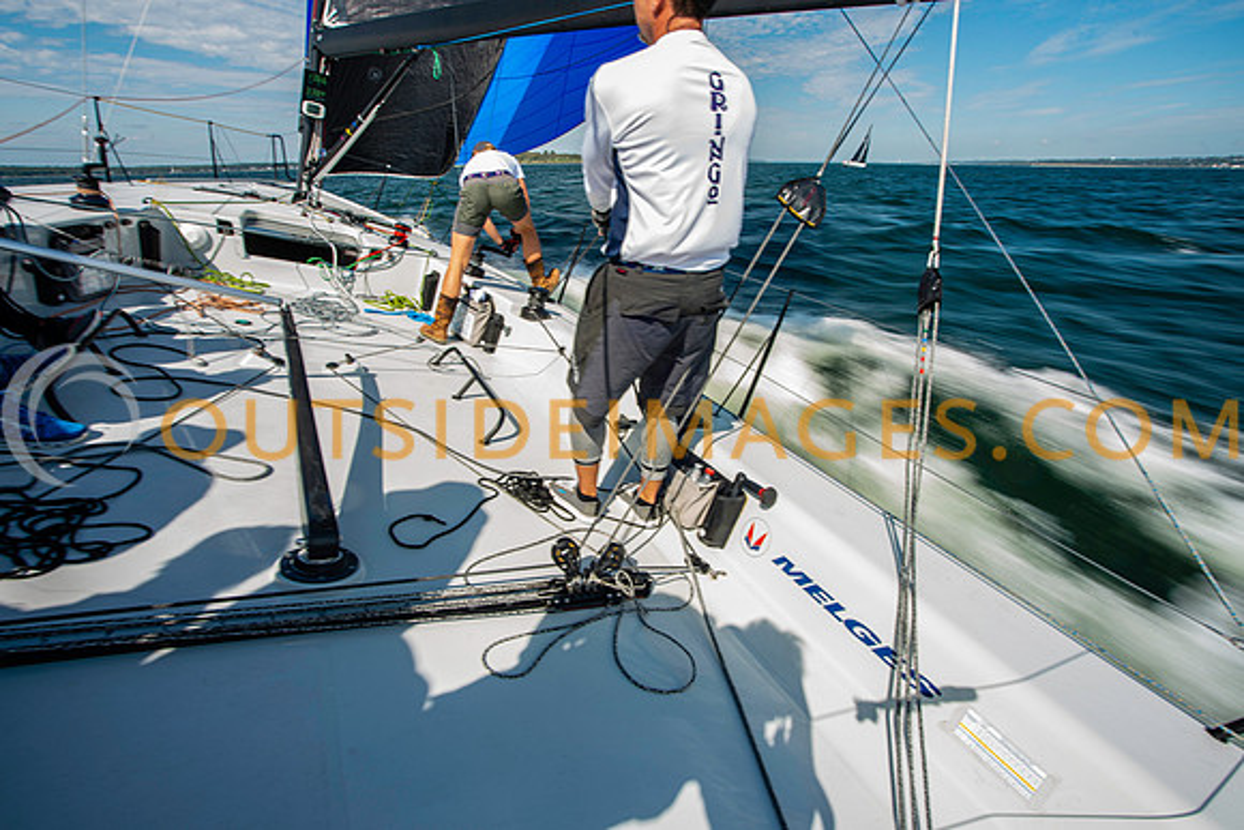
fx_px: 568
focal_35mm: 16
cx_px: 622
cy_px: 415
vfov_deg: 72.3
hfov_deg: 95.2
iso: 50
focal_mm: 15
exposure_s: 1/40
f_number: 16
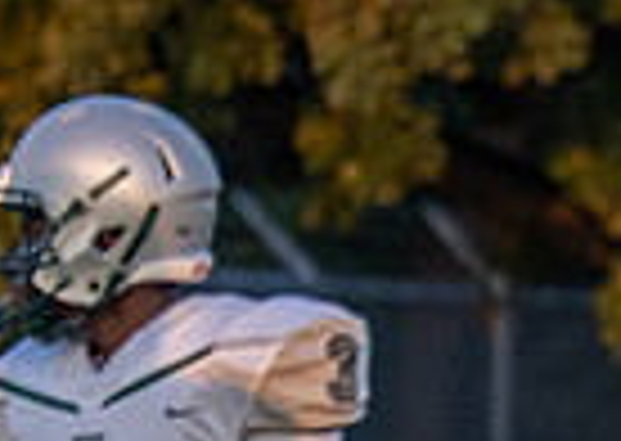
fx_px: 32230
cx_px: 1345
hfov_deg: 1.1
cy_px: 938
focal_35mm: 1831
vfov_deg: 0.8
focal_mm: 200
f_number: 2.8
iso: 640
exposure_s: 1/1250
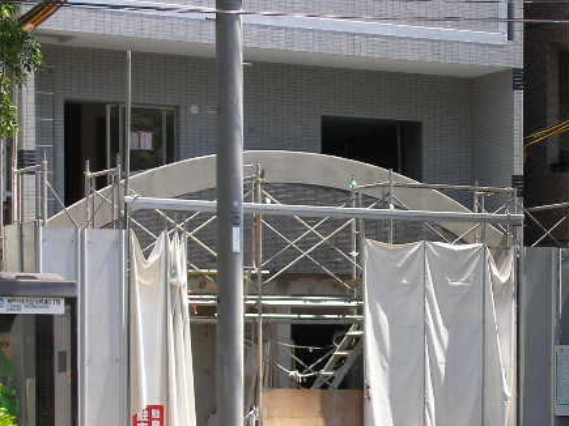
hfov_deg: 15.1
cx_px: 292
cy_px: 303
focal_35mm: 131
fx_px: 2153
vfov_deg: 11.3
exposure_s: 1/260
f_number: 4.5
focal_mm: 13.7
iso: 71
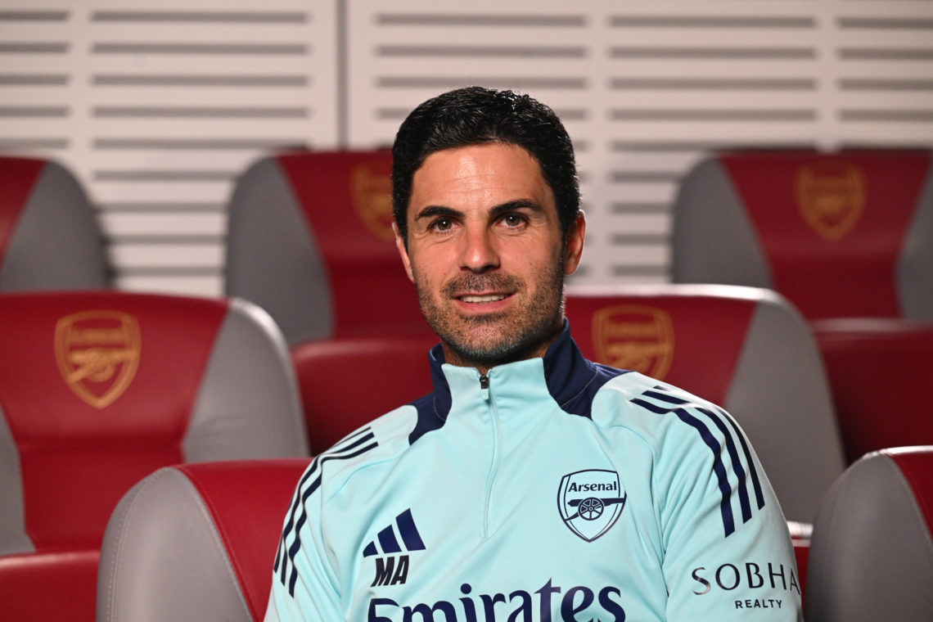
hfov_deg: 17.1
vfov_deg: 11.4
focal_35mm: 120
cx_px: 466
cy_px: 311
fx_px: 3110
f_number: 4
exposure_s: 1/125
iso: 4000
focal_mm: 120
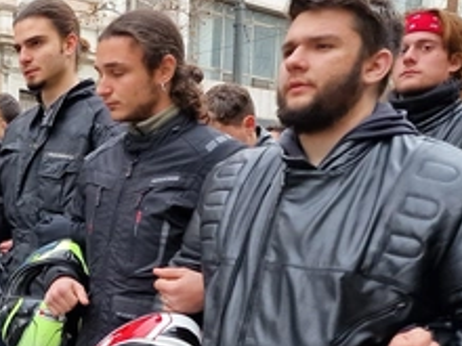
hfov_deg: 26.7
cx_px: -21
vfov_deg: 20.8
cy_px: 363
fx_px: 908
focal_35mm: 68
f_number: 1.8
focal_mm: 6.4
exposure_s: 1/203
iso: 50
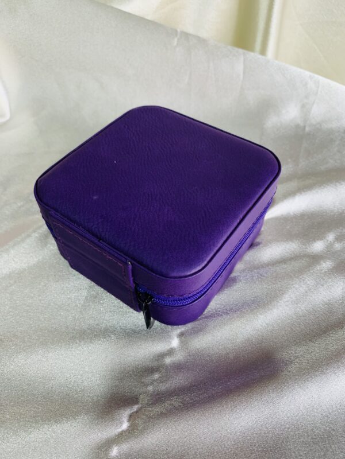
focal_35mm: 26
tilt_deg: -49.1
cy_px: 230
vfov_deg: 67.3
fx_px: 346
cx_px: 172
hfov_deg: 53.1
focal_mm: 4.25
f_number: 1.8
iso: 80
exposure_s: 1/100
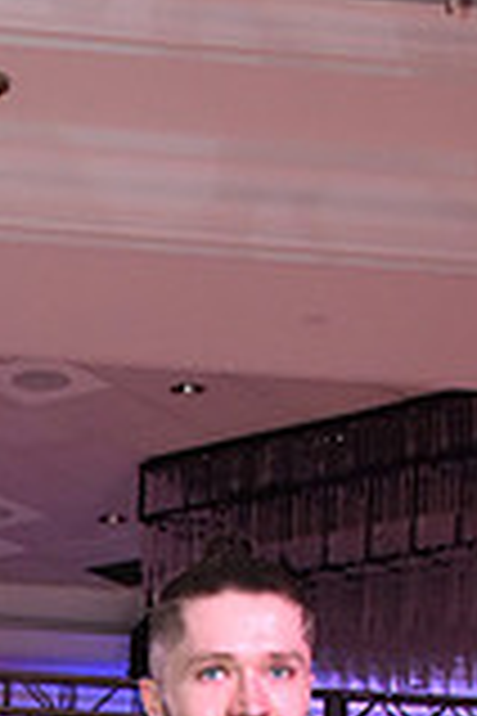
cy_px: 1301
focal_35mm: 117
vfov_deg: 15.1
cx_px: -7
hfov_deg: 11.6
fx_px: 2325
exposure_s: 1/320
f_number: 7.1
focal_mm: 32
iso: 2500
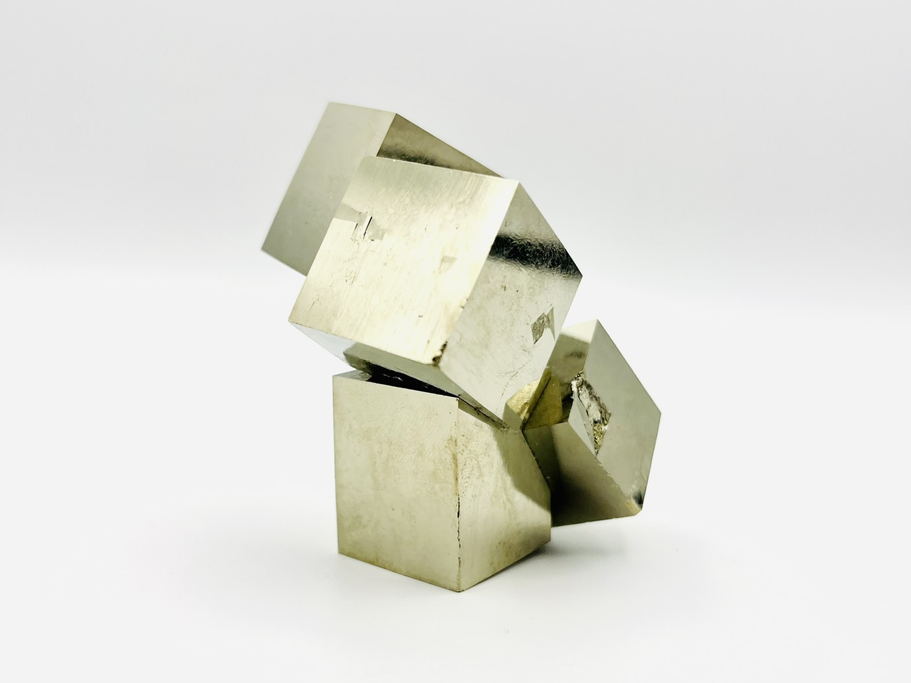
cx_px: 453
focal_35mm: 35
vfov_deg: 40.7
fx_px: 921
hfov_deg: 52.6
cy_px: 372
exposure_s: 1/2632
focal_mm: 5.1
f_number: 1.6
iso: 50
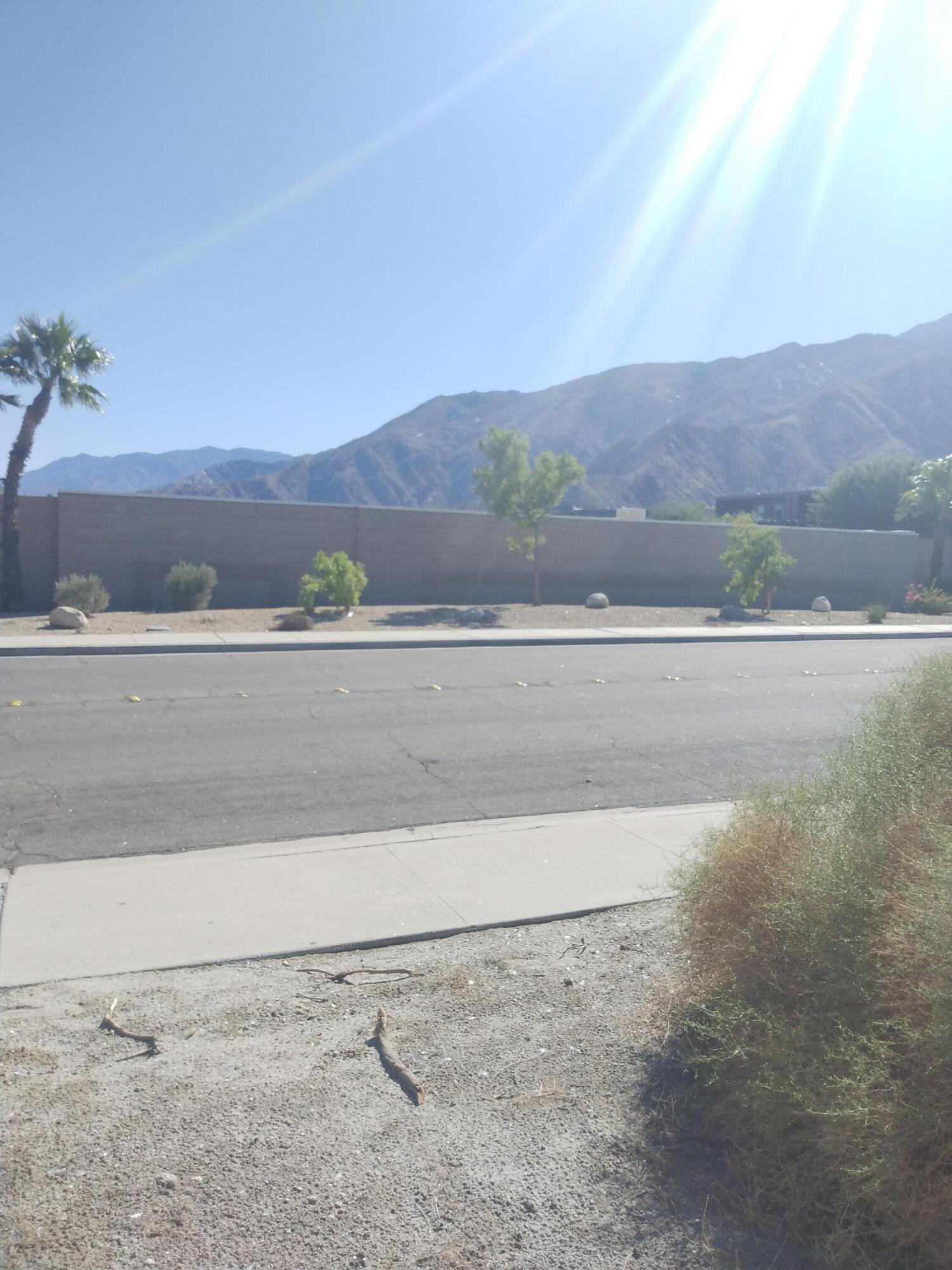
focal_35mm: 20
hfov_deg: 66.0
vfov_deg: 81.7
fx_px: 733
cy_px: 635
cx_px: 476
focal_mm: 3.54
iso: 100
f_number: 2
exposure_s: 1/1612
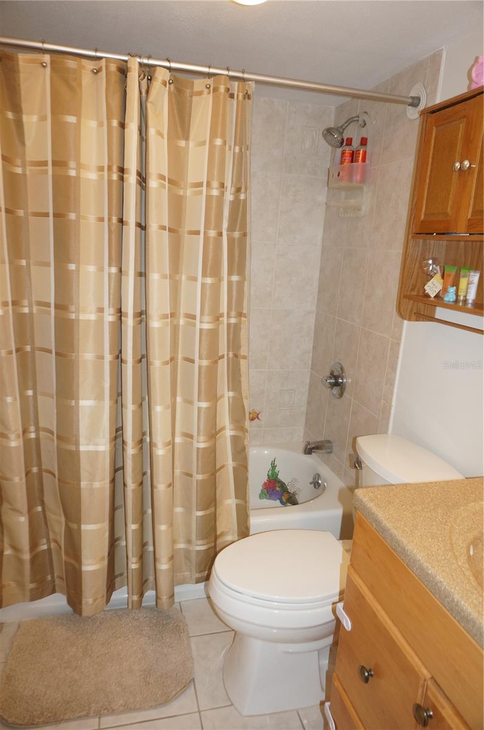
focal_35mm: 24
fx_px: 486
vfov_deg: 73.8
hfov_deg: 53.0
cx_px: 242
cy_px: 365
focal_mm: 16
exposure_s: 1/160
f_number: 4
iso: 640
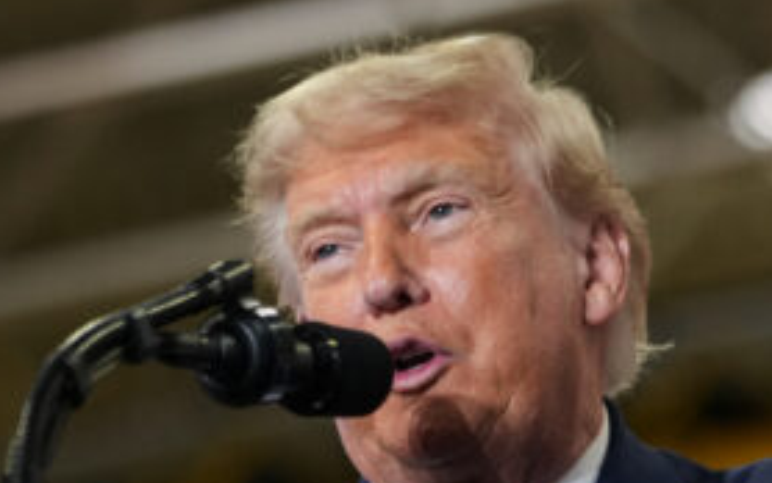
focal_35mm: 329
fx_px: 6925
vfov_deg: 4.0
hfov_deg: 6.4
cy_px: 569
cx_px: 375
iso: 800
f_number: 2
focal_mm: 86
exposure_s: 1/500
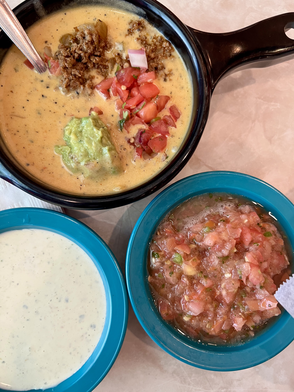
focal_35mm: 26
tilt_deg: -82.6
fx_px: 294
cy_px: 196
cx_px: 147
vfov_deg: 67.3
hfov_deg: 53.1
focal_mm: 5.7
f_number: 1.5
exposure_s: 1/60
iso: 160
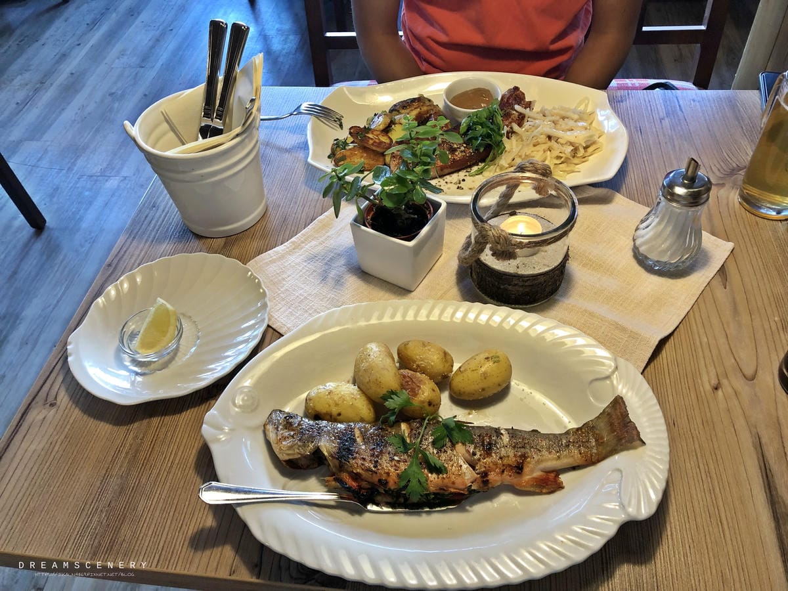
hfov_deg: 63.4
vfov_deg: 49.7
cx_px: 394
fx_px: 637
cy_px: 296
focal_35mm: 28
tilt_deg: -49.1
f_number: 1.8
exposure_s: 1/17
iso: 40
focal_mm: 3.99
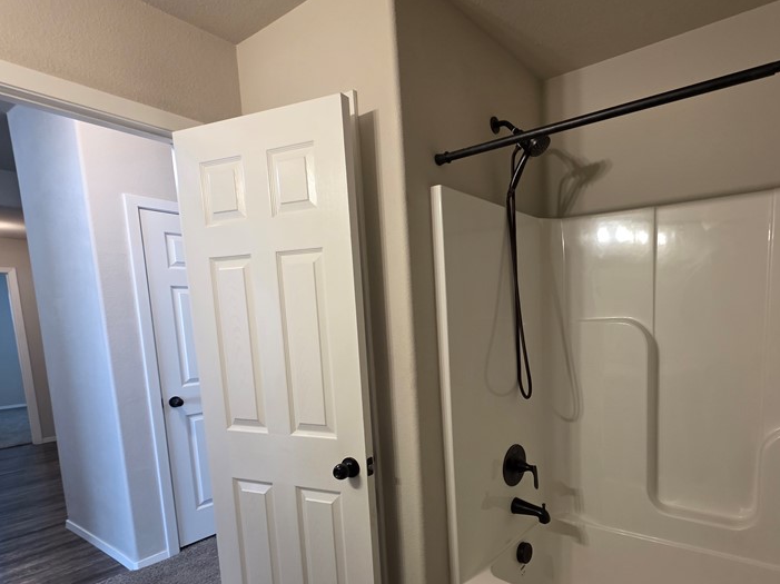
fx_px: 428
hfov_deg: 82.0
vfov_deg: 67.4
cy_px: 370
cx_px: 516
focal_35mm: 19
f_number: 1.9
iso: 200
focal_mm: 2.2
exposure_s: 1/60
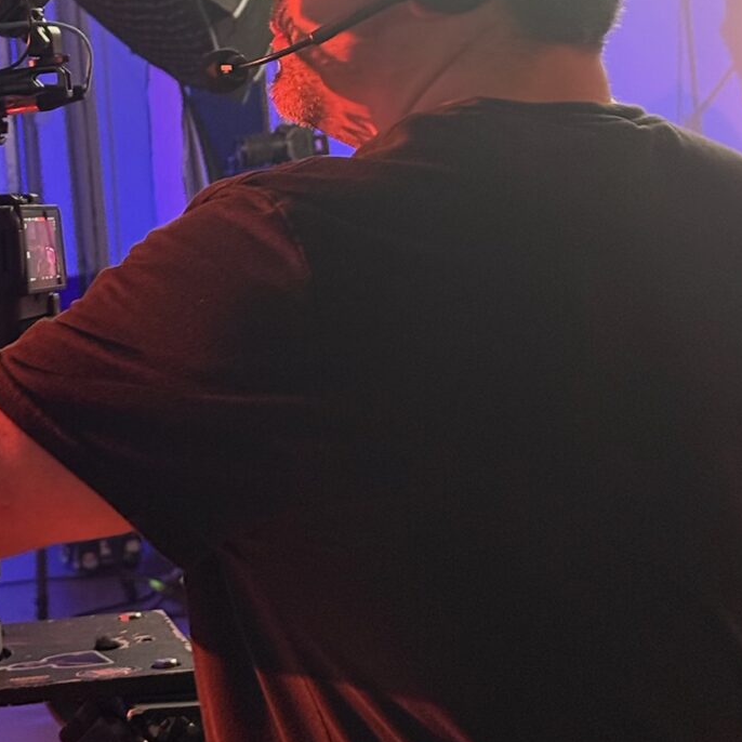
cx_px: 140
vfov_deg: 17.5
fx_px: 2401
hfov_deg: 17.4
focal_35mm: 99
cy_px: 200
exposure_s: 1/21
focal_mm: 6.76
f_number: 1.78
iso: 800
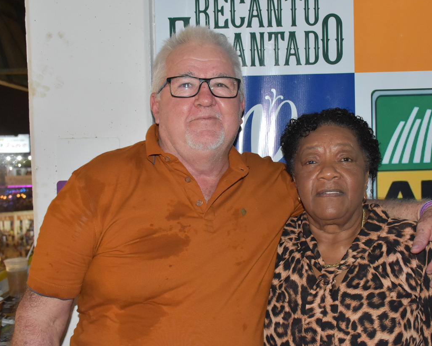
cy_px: 173
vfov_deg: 32.7
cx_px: 241
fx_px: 588
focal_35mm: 46
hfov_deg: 40.3
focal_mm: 24
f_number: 5.6
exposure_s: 1/60
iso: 1600
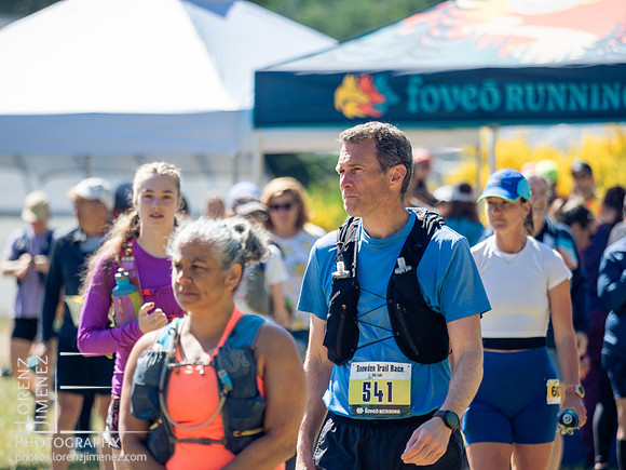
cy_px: 235
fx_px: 5425
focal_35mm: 300
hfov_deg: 6.6
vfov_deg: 5.0
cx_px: 313
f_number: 2.8
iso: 320
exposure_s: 1/1600
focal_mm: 150
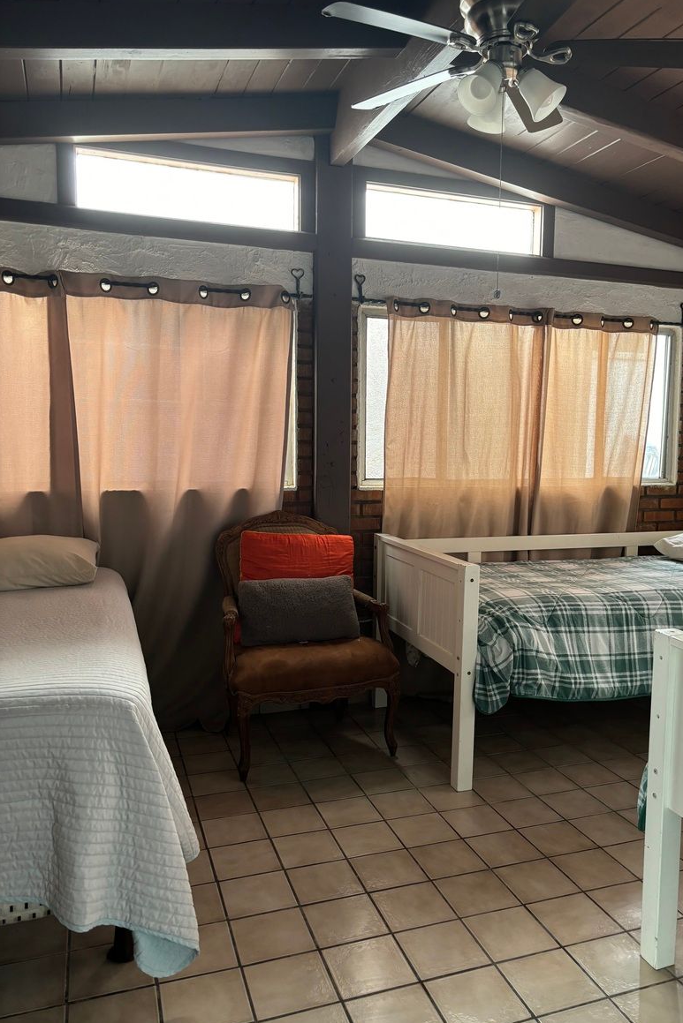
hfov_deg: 46.3
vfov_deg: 65.5
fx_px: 797
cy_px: 505
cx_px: 395
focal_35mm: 28
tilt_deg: -4.8
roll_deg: -1.5
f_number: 1.6
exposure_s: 1/73
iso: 125
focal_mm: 5.96
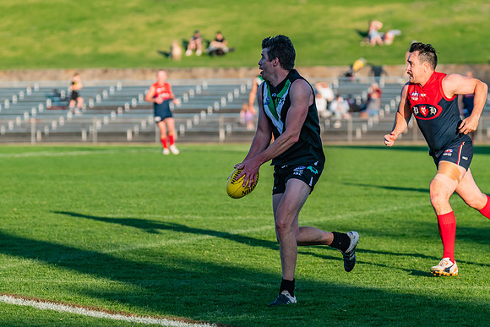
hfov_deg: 8.3
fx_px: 3386
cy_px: 149
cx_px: 218
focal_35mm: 249
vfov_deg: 5.5
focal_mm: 220
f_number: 5.6
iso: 800
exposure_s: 1/1600
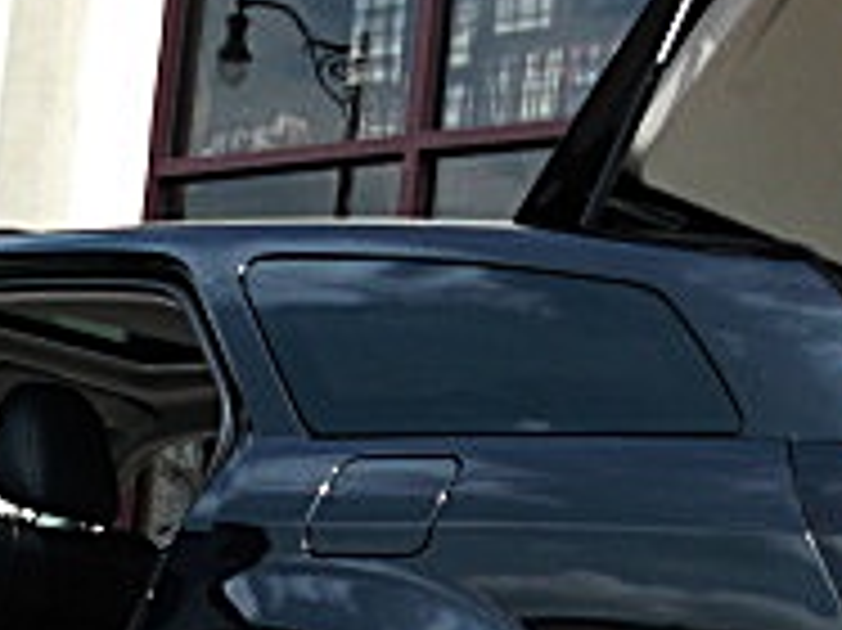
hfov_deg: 16.0
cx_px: 261
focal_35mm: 123
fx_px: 2990
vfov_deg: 11.8
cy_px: 720
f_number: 2.8
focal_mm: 6.3
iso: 50
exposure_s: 1/500
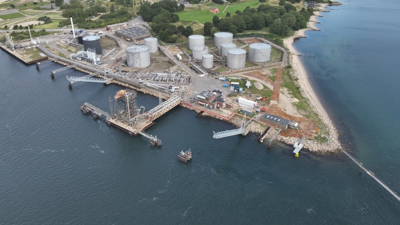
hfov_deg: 69.9
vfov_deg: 42.4
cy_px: 77
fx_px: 286
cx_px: 199
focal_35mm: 27
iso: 110
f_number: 2.8
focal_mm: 4.4
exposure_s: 1/500
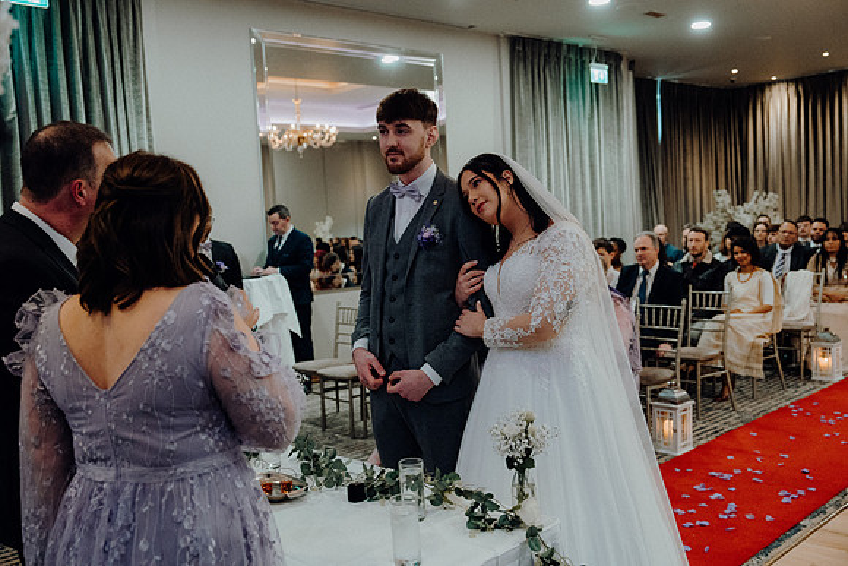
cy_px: 283
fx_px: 825
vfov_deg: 37.9
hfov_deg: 54.4
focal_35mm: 35
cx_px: 424
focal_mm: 35
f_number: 3.5
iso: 5000
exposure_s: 1/200
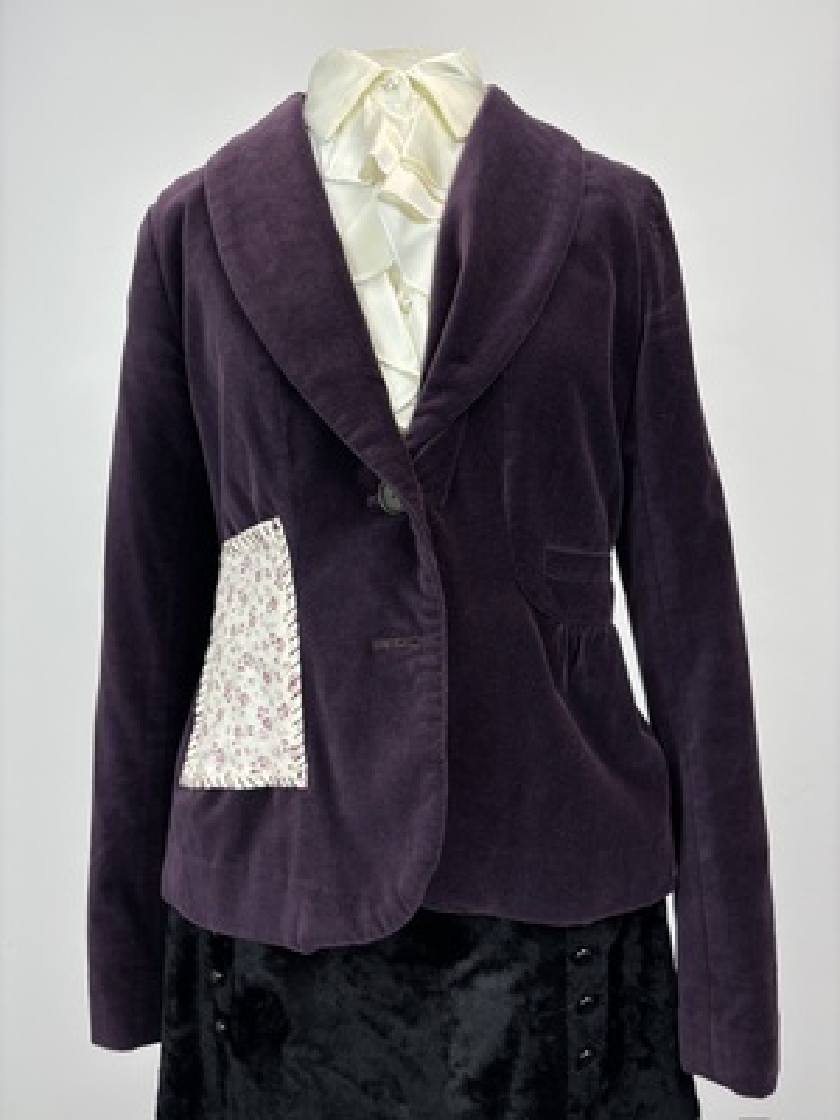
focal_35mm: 26
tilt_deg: -4.5
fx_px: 841
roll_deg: +0.2
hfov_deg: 53.1
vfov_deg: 67.3
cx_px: 420
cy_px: 560
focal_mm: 5.96
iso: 40
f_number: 1.6
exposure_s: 1/171
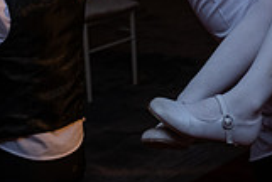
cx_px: 306
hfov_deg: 17.1
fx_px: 870
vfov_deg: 11.7
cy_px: -48
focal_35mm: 115
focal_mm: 32
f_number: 3.5
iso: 1000
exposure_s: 1/160
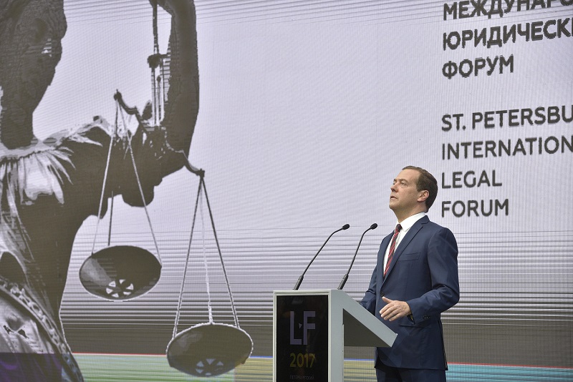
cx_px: 286
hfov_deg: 16.4
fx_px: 1990
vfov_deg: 11.0
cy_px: 191
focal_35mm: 125
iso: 800
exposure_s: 1/400
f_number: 6.3
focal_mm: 125
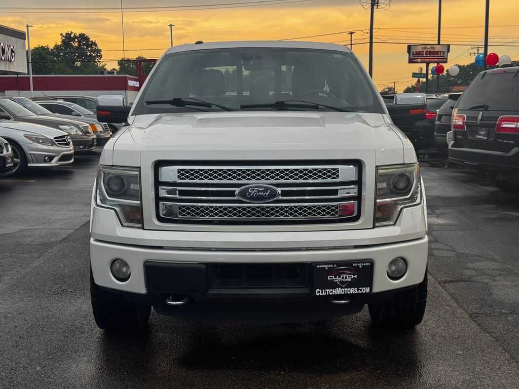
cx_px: 260
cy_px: 194
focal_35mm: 48
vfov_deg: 30.3
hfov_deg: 39.7
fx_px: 720
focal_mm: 6.76
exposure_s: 1/439
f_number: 1.78
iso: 64
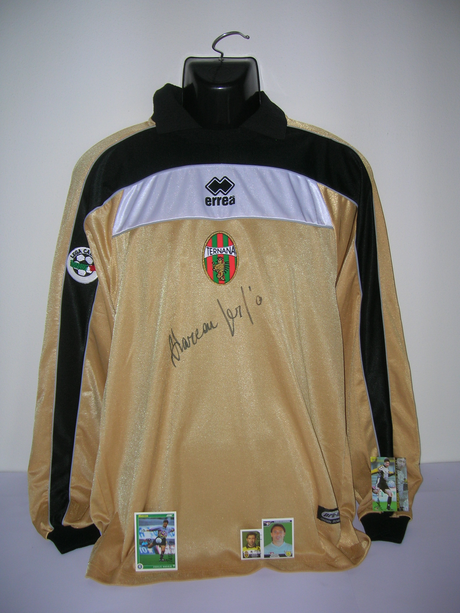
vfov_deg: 54.0
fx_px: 602
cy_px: 306
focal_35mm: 34
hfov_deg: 41.8
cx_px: 230
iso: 50
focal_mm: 5.7
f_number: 2.9
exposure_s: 1/60.1
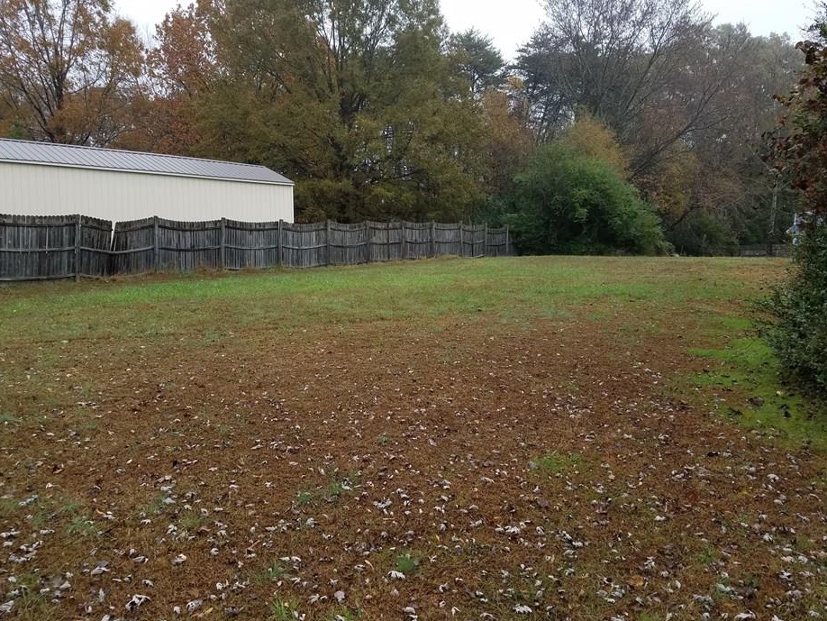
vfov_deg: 48.2
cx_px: 414
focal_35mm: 29
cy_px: 288
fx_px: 693
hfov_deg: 61.6
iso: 50
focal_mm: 4.2
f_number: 1.7
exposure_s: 1/698
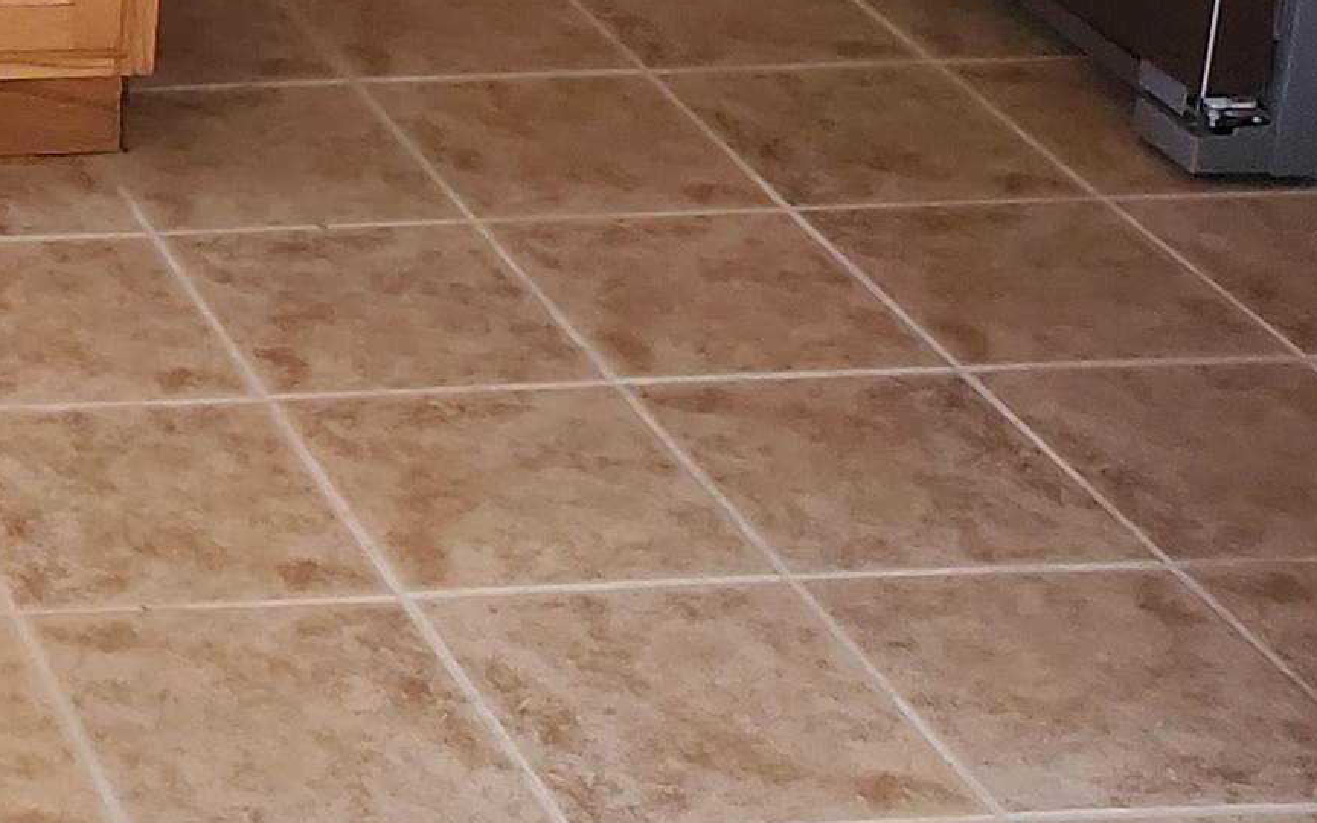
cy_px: -503
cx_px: -687
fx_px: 3517
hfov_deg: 18.6
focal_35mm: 98
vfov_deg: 12.5
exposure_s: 1/120
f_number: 2.4
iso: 320
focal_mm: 4.3
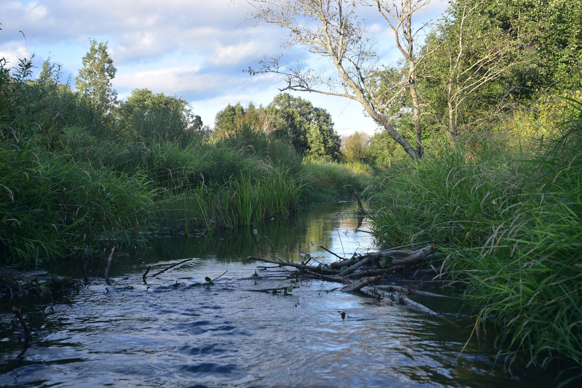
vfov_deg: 29.9
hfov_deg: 43.6
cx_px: 291
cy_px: 194
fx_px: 728
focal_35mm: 45
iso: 200
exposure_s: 1/125
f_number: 7.1
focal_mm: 45
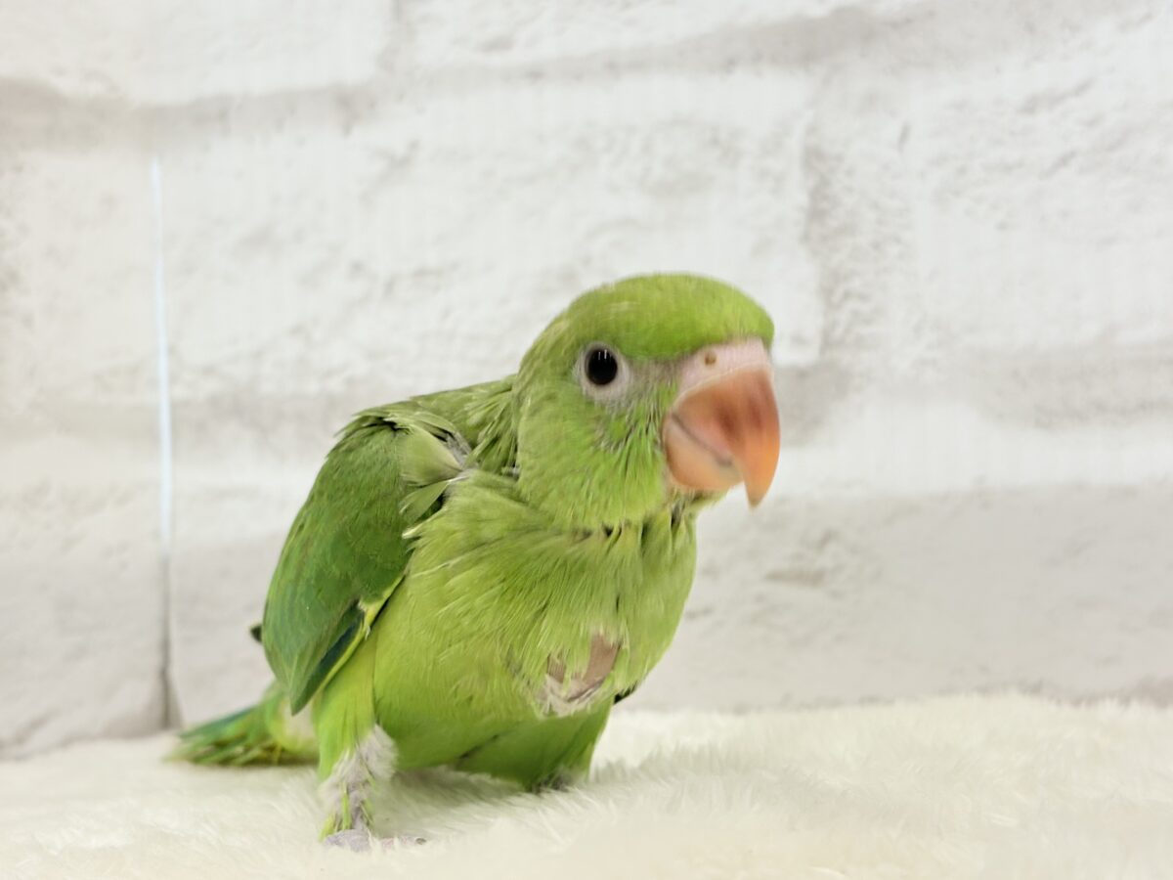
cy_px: 440
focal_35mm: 52
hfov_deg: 36.8
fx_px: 1762
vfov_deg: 28.0
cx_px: 586
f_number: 1.6
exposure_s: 1/85
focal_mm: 5.96
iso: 50
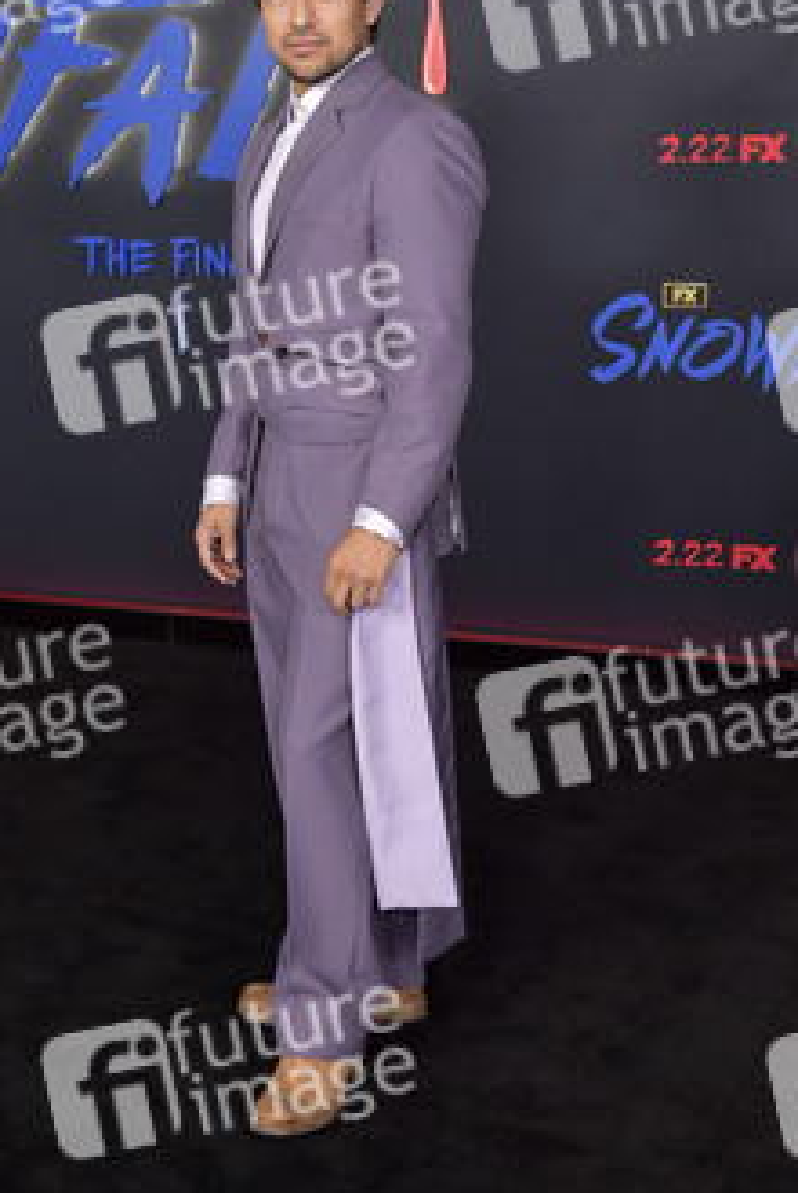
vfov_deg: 38.8
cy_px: 529
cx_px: 336
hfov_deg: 26.5
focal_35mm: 51
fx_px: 1692
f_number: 6.3
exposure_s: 1/250
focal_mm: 42
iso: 2000
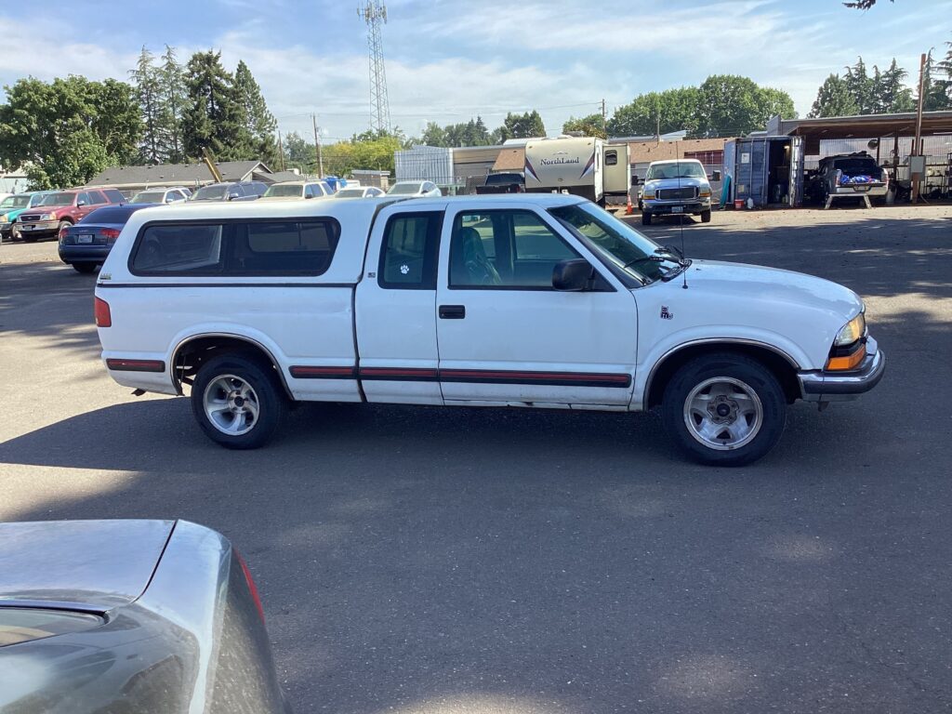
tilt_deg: -10.9
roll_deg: +2.4
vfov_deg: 45.4
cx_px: 476
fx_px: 853
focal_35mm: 31
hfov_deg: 58.4
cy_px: 357
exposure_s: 1/452
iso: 25
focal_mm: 3.3
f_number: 2.4
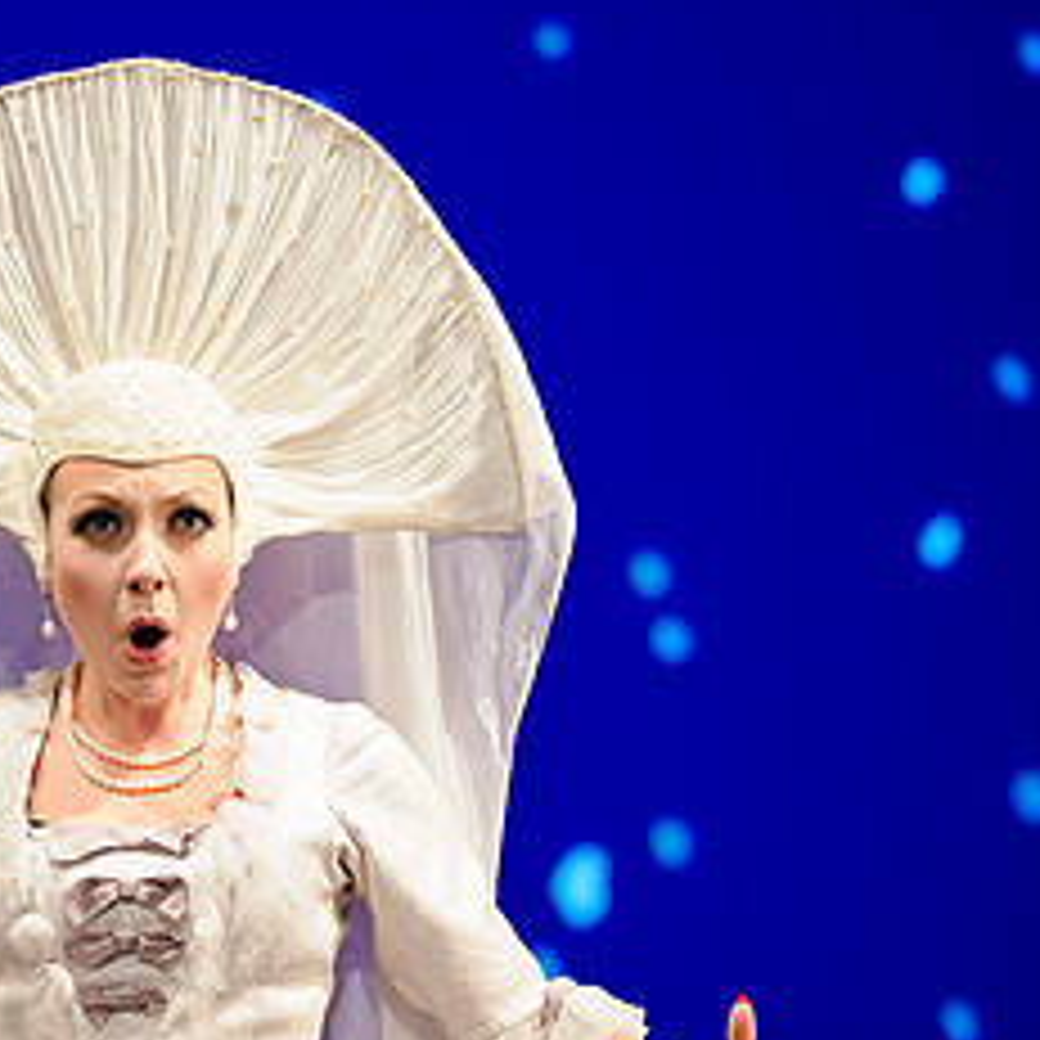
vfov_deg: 4.1
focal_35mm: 426
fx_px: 14480
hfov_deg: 4.1
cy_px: 849
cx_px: 225
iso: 1250
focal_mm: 200
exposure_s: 1/200
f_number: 6.7
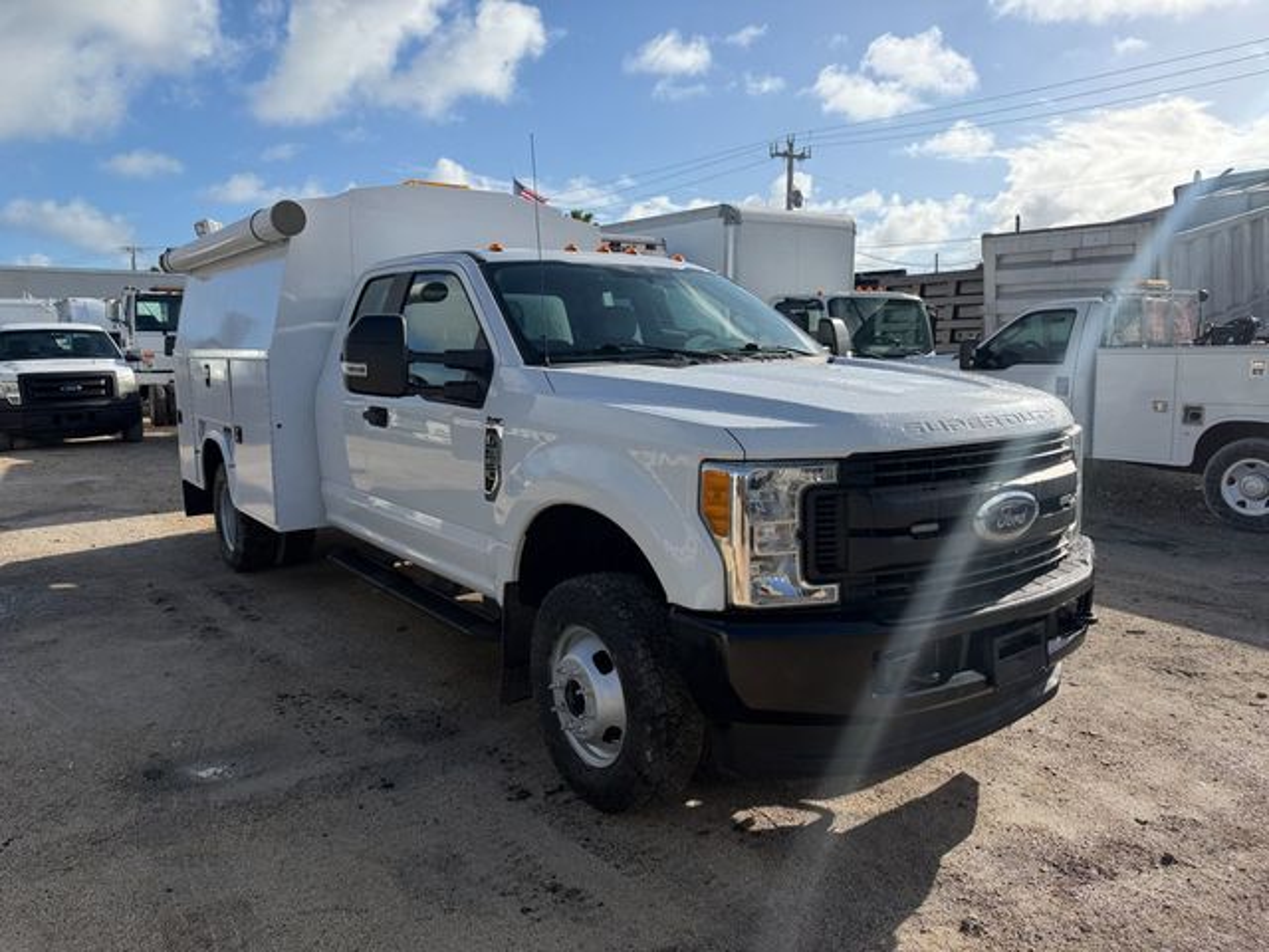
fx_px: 880
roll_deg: +0.9
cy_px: 476
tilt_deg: -6.7
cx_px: 634
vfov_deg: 56.8
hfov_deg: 71.6
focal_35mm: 24
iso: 100
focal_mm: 6.93
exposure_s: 1/6711
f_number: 1.8
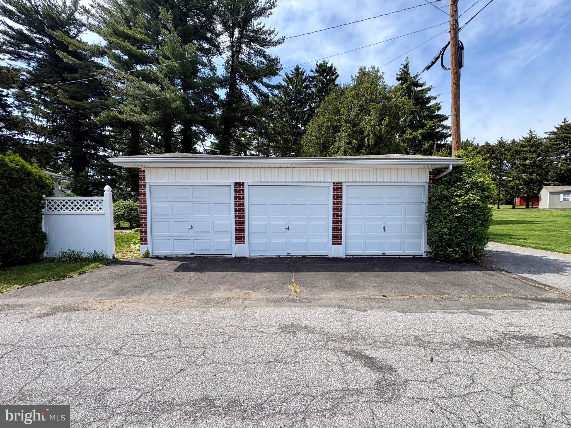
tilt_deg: -0.6
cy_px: 214
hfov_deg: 102.1
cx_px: 286
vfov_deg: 85.7
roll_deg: +1.2
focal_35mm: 14
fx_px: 231
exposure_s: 1/889
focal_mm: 2.22
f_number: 2.2
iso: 40
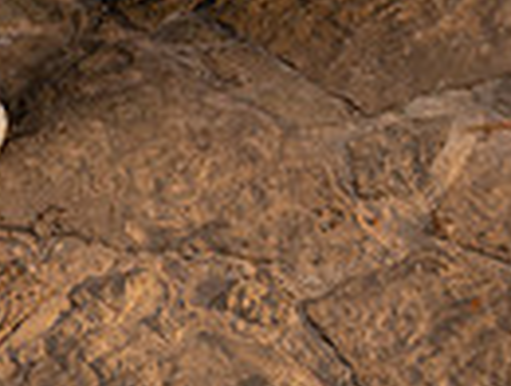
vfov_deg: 10.1
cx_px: -71
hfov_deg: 14.4
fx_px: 1967
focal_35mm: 133
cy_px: -453
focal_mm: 40
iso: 160
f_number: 5.6
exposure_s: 1/250
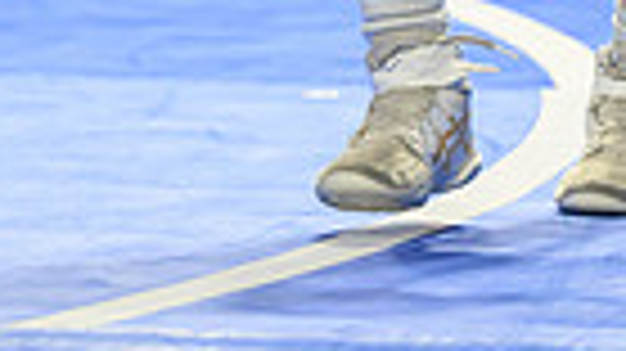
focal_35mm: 572
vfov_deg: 2.1
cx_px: 512
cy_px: -705
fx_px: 9489
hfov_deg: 3.8
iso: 2200
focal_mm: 98
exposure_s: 1/500
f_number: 2.8
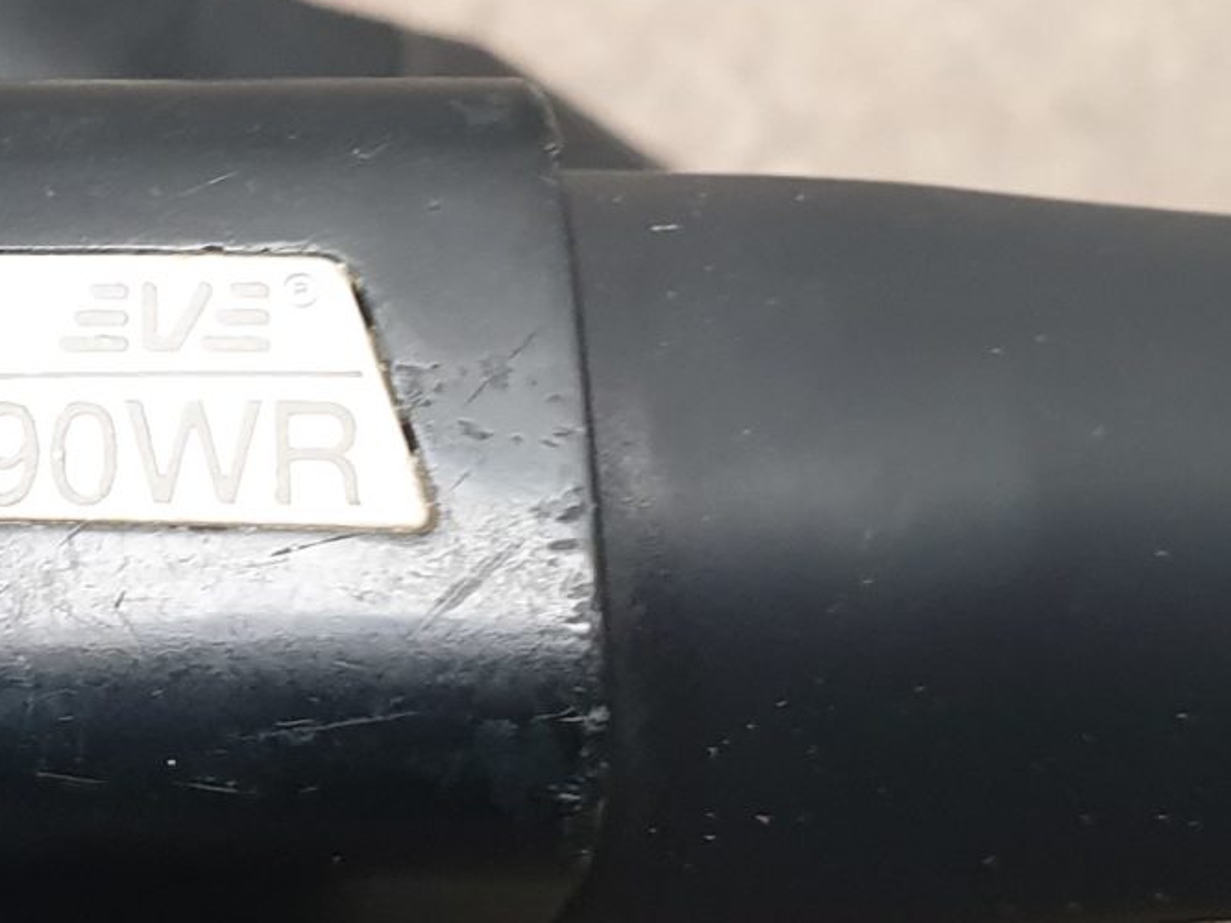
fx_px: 3555
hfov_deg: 18.7
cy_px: 331
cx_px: -187
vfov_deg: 14.8
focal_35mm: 100
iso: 200
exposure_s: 1/50
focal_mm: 4.3
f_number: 2.4
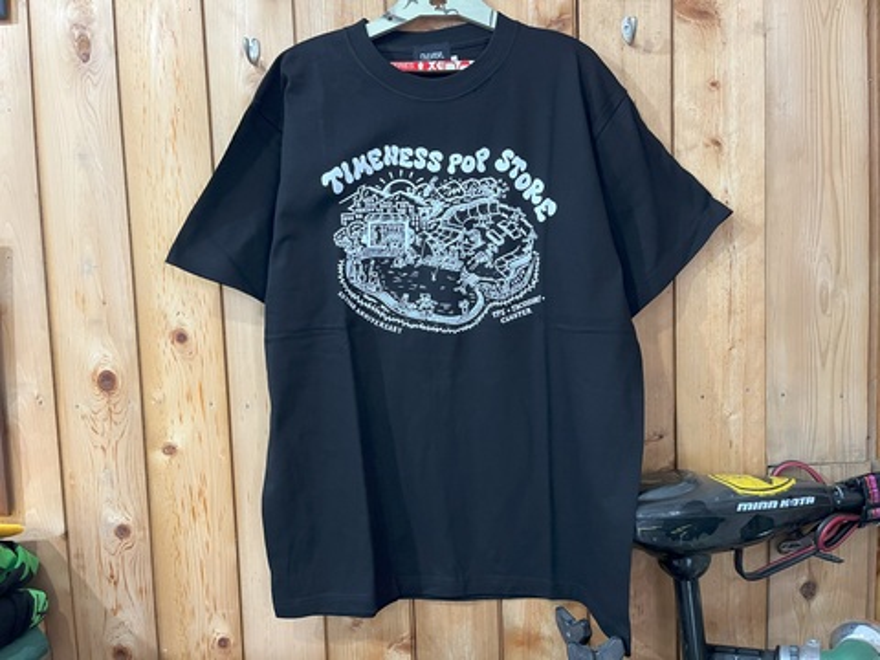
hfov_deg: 67.3
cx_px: 440
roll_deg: +1.6
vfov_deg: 53.1
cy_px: 330
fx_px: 661
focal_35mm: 26
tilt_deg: -4.7
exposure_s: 1/60
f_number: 1.6
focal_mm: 5.1
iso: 500
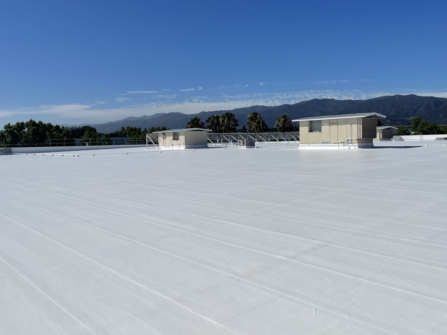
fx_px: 426
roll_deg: +0.9
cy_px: 150
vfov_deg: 42.9
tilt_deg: -4.1
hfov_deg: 55.2
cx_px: 253
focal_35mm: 33
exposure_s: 1/13333
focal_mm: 4.2
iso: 32
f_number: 1.6
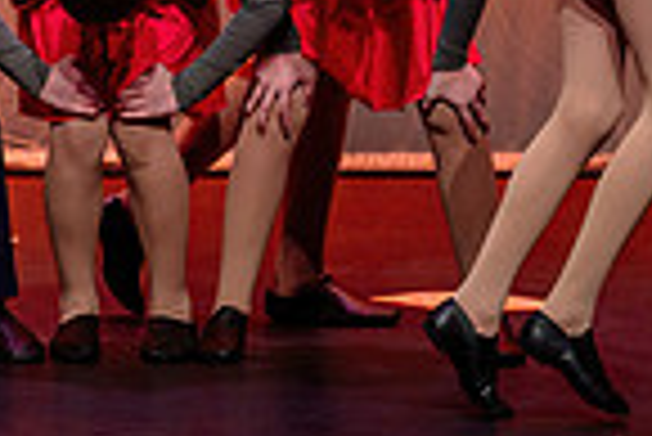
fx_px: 11476
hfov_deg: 3.2
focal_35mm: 633
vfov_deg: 2.2
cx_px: -321
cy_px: -286
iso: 1250
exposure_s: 1/640
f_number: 2.8
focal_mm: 140
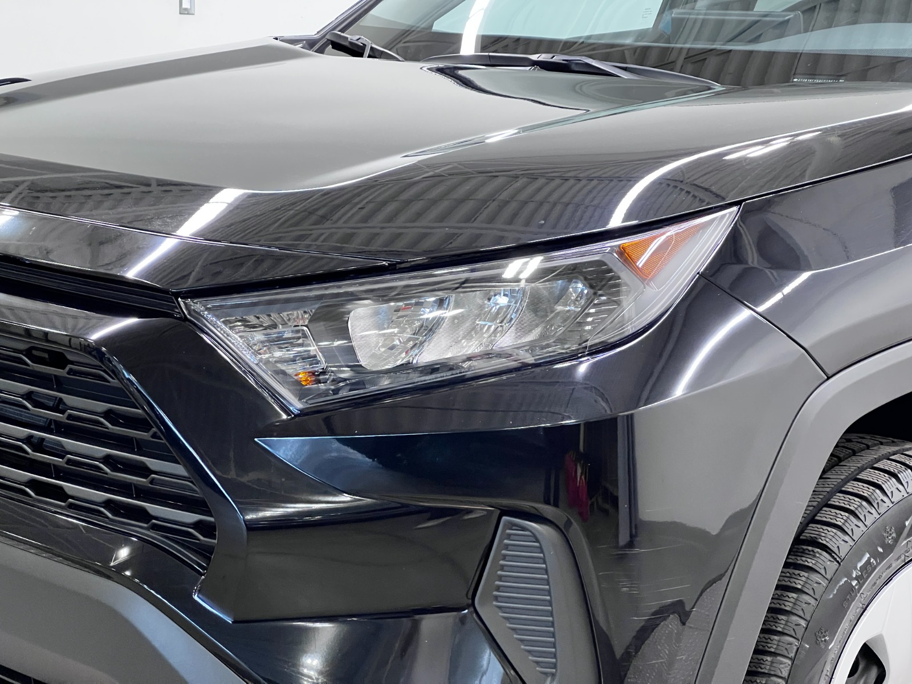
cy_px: 342
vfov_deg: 19.1
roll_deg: -1.9
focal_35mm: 77
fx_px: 2029
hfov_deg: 25.3
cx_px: 456
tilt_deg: -10.2
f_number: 2.8
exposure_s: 1/60
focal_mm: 9
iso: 500
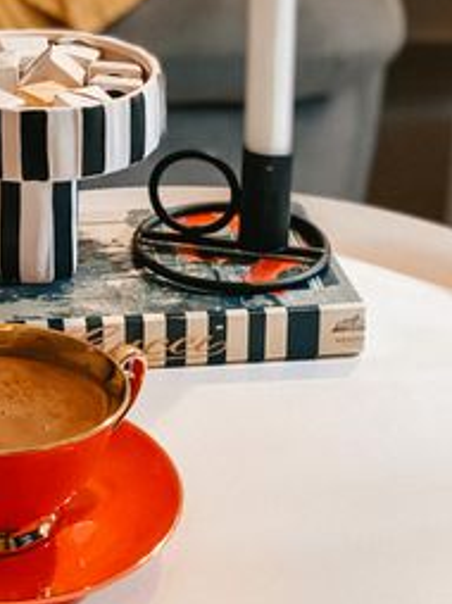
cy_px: 76
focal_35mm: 105
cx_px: 112
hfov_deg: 14.0
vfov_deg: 18.5
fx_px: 1831
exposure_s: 1/35
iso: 400
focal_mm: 6
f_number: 2
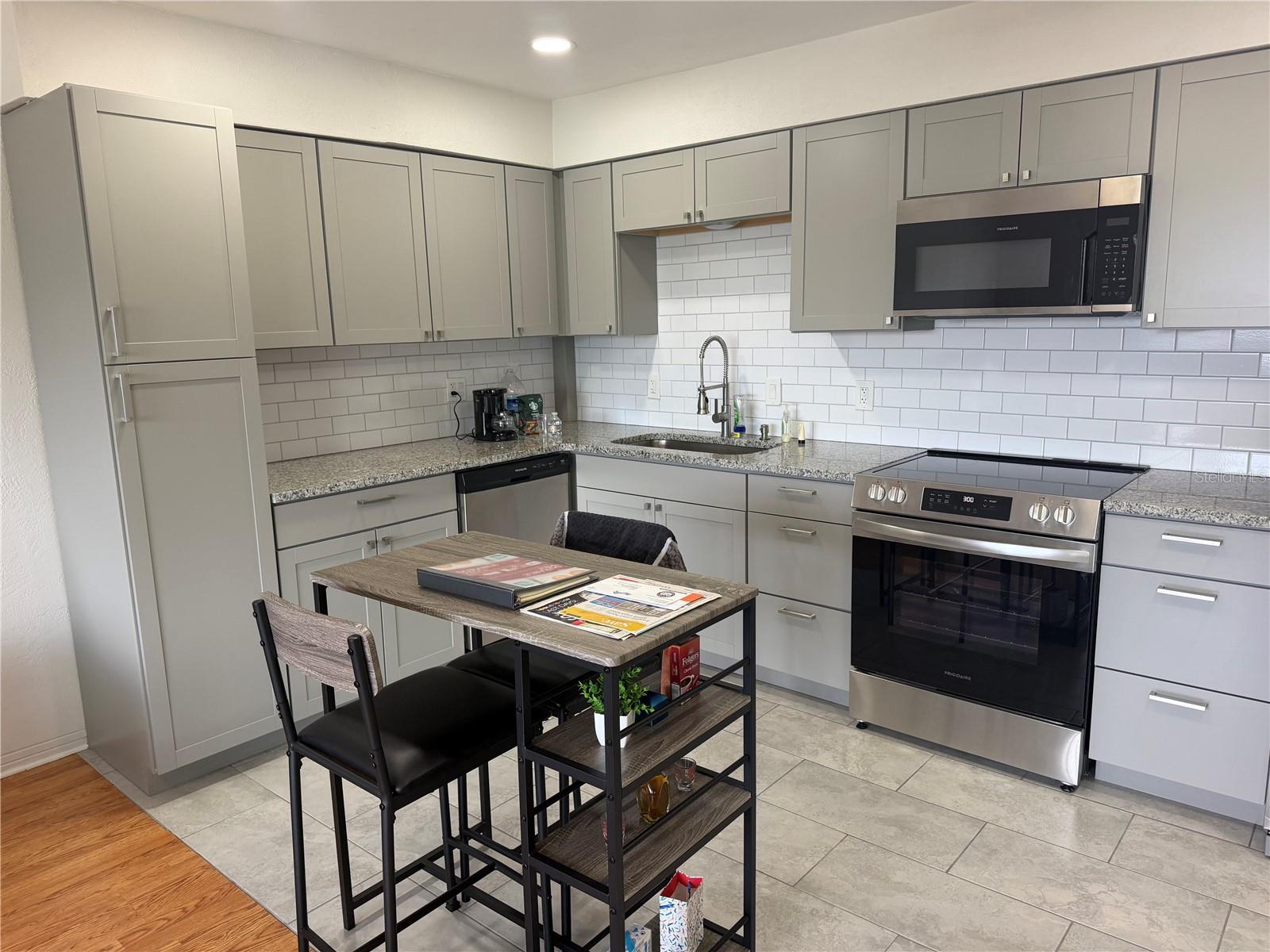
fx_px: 881
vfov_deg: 56.8
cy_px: 476
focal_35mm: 24
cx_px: 635
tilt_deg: -10.7
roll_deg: +1.4
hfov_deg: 71.6
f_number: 1.78
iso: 160
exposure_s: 1/120
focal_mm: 6.76
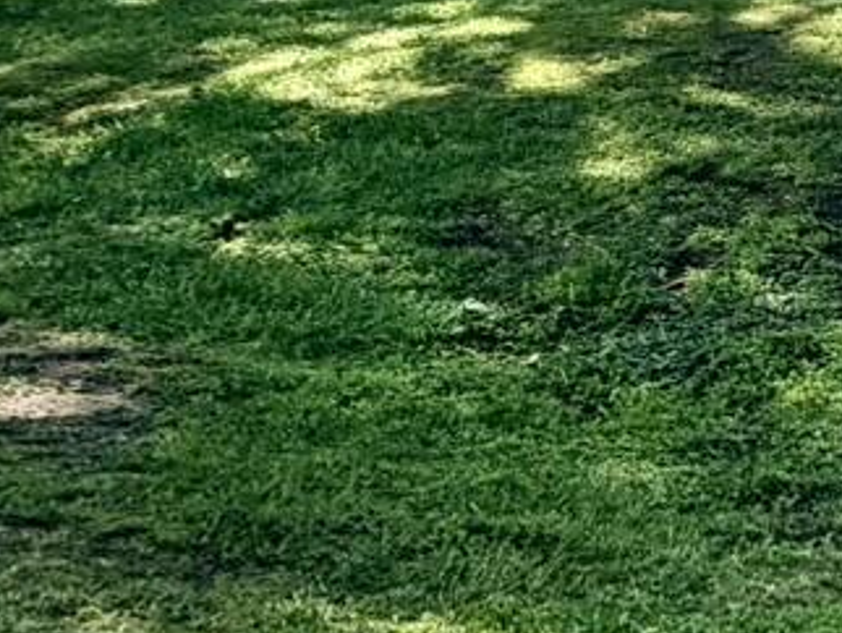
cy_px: 157
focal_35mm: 89
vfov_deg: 16.5
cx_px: 1943
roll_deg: +1.5
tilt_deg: -10.4
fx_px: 2166
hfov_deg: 14.9
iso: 50
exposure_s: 1/502
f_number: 2.2
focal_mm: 2.22
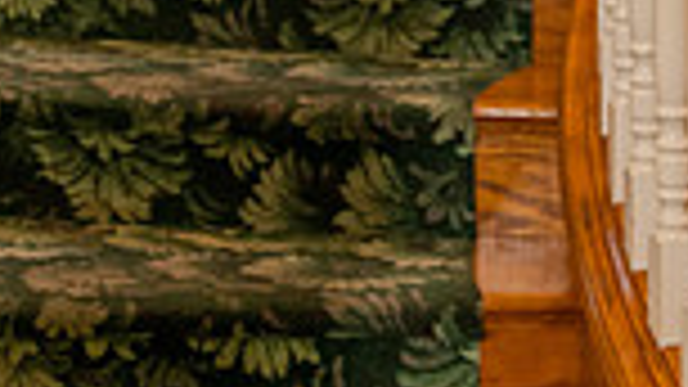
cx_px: -135
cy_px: -178
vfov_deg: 6.7
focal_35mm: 179
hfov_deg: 11.8
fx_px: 3265
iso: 1000
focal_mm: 45
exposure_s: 1/125
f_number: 4.5
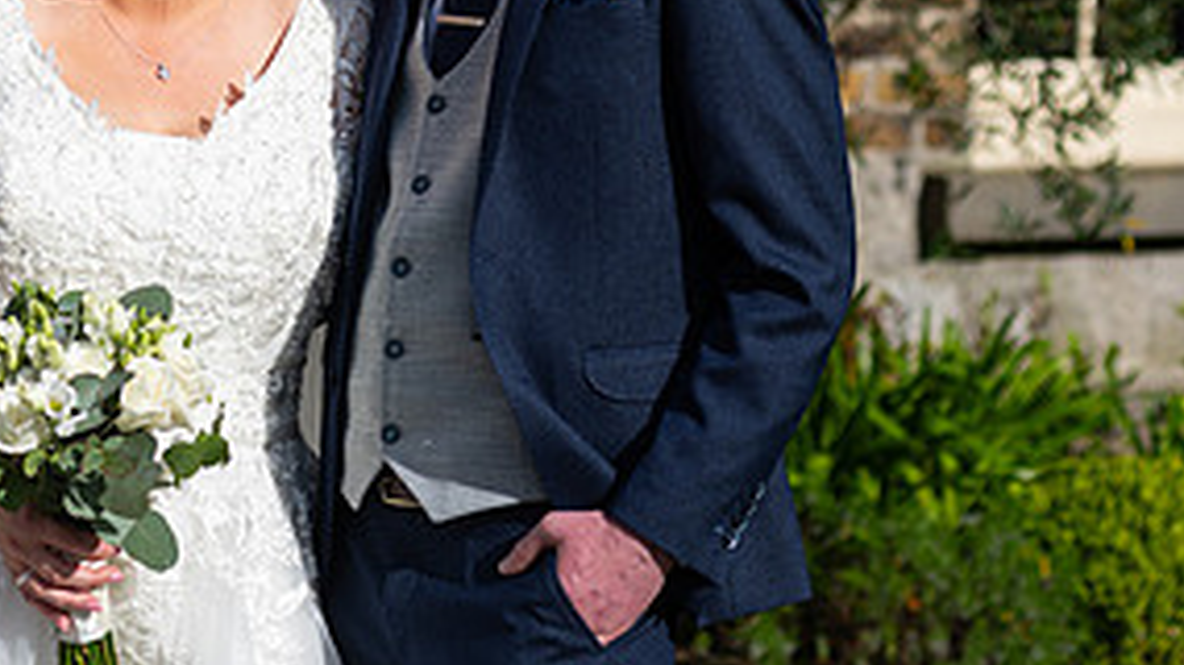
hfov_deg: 10.9
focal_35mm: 196
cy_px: 81
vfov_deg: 6.2
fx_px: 6151
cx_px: 179
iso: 80
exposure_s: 1/640
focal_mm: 92
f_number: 3.5
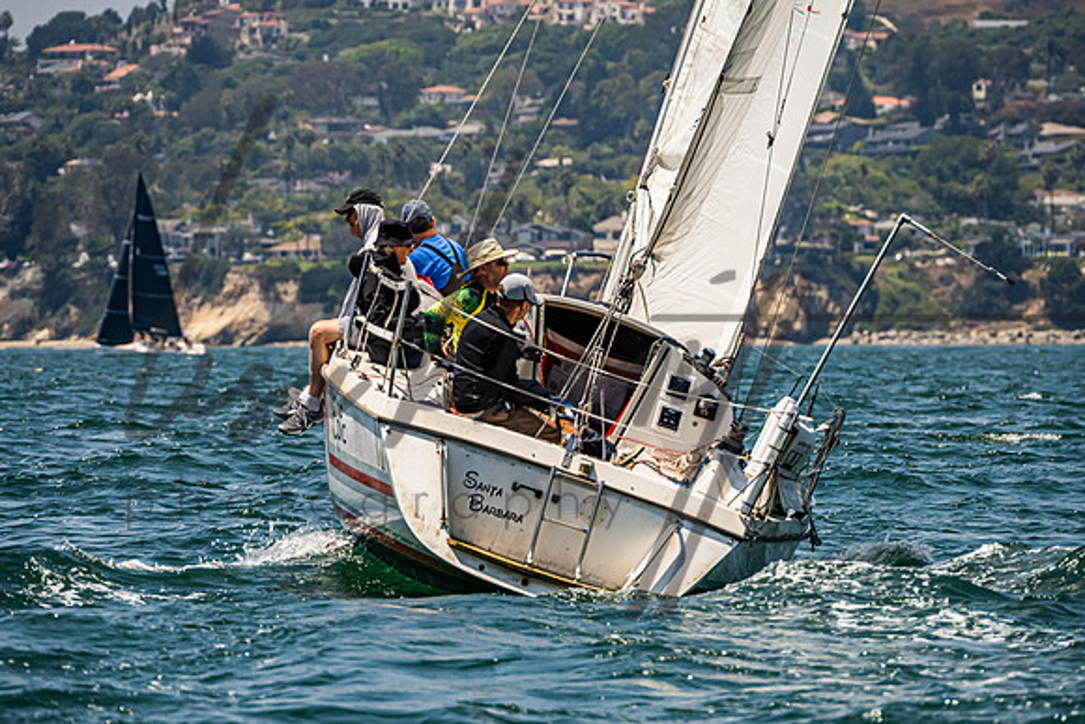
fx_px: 12430
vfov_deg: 3.3
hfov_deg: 5.0
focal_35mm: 412
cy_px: 486
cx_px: 543
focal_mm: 300
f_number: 8
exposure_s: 1/2000
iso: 500
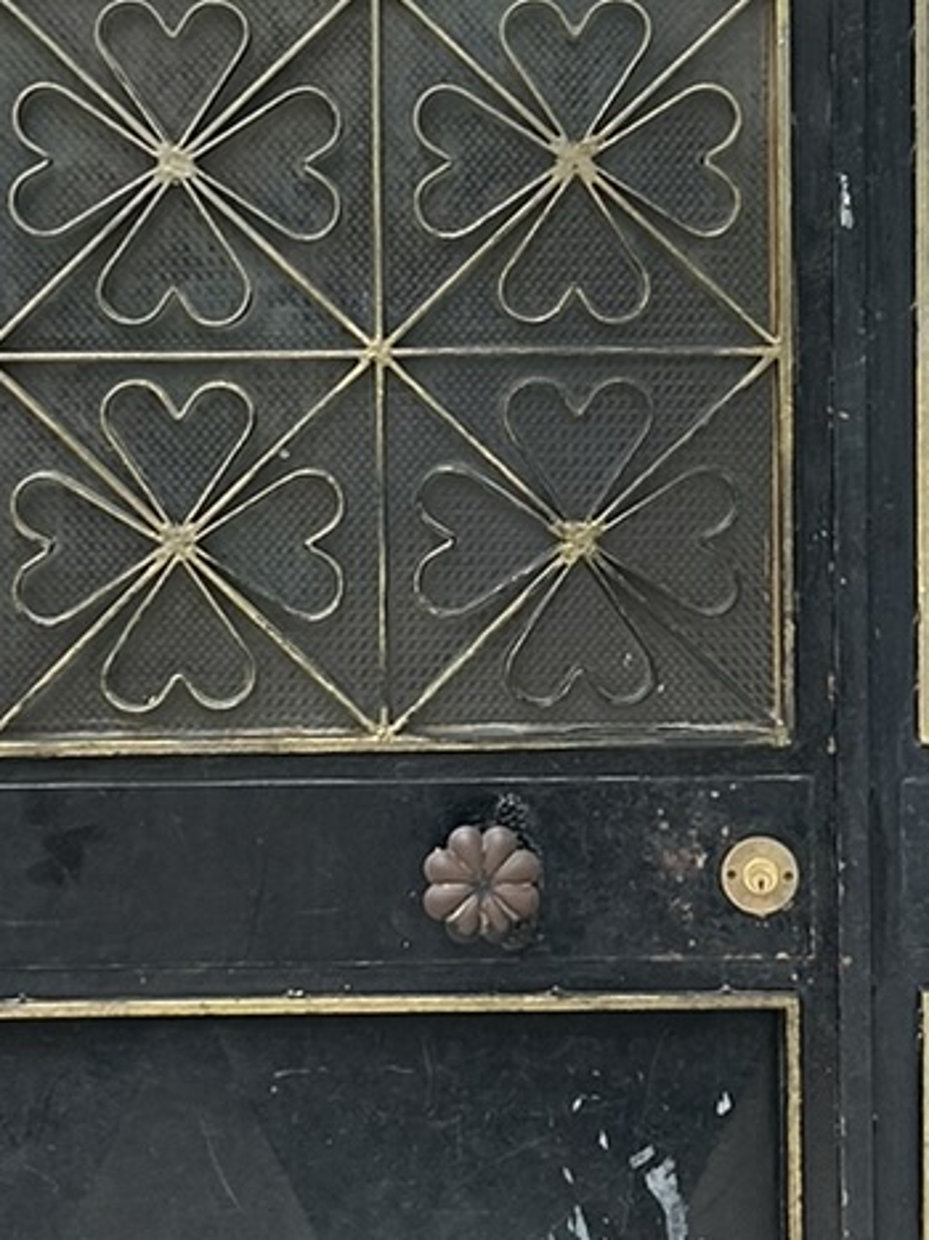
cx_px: 565
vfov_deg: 17.2
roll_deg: -0.9
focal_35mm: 114
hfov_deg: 13.0
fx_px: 4081
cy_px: 337
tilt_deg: -1.7
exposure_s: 1/361
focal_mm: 5.7
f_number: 1.5
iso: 50
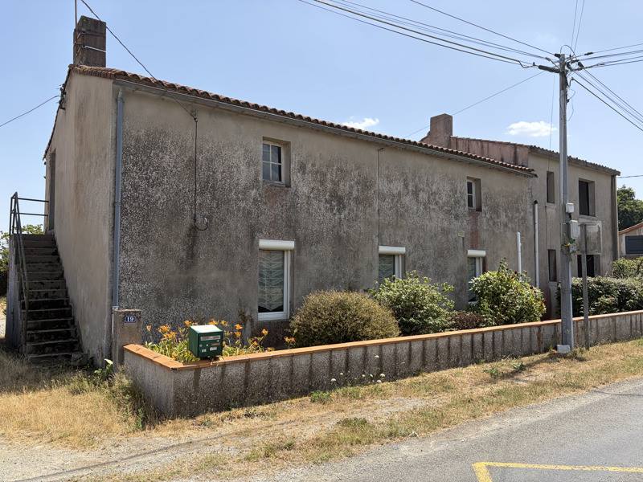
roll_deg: +0.9
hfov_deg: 67.3
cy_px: 241
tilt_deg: +3.8
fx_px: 483
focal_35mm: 26
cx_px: 322
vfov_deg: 53.1
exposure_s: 1/2538
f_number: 1.6
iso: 50
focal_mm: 5.96
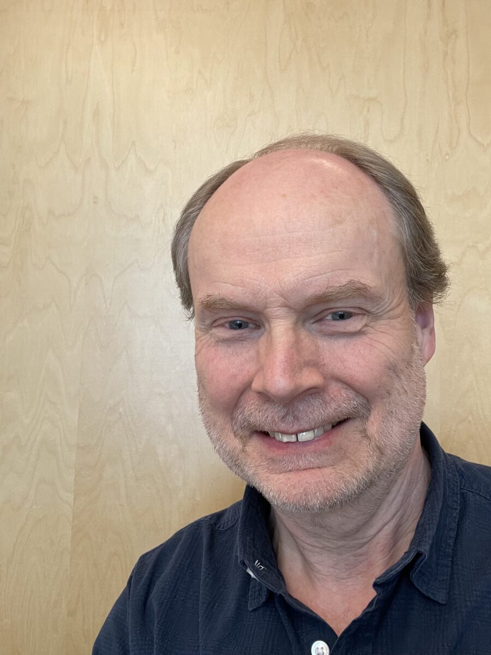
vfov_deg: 60.0
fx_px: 567
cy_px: 328
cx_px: 246
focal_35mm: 30
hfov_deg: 46.8
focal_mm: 2.71
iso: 125
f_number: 2.2
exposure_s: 1/50
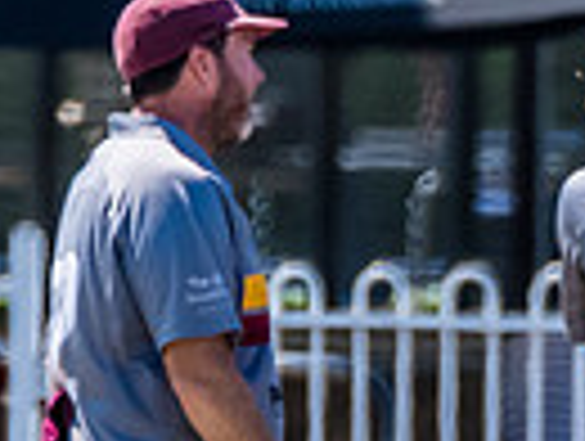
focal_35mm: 4303
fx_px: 72854
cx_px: 854
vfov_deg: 0.3
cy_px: 427
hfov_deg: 0.5
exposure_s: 1/2000
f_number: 6.3
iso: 640
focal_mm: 600
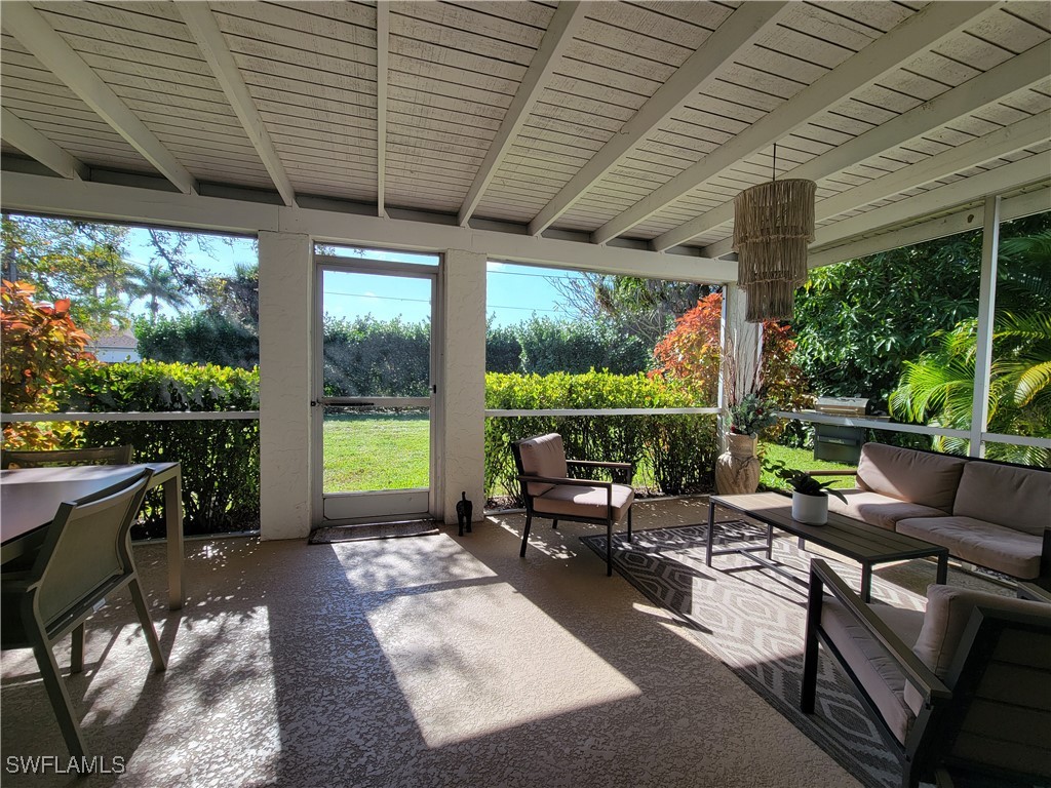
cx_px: 526
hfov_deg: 106.2
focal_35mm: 13
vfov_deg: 89.9
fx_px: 395
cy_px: 394
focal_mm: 2.2
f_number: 2.2
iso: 50
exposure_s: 1/373
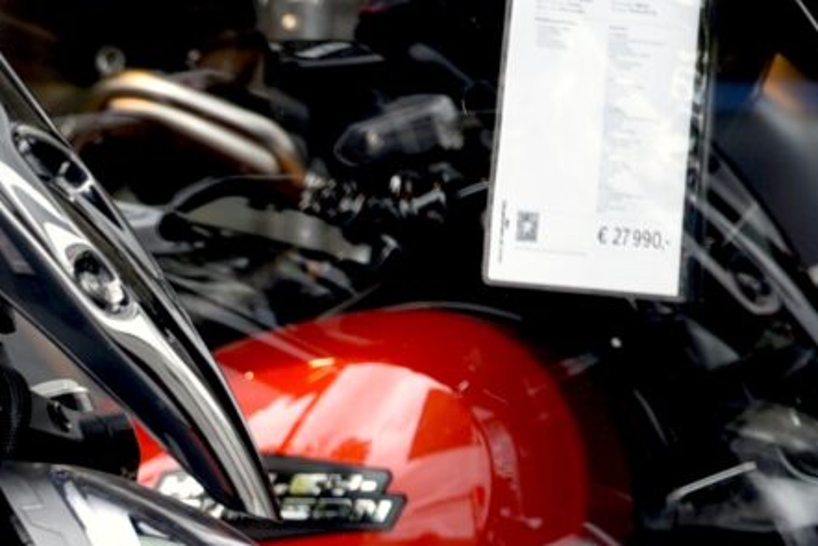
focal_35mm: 405
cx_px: -872
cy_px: 1032
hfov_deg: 5.0
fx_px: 9205
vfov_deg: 3.4
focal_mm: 70
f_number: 3.5
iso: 200
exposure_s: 1/60
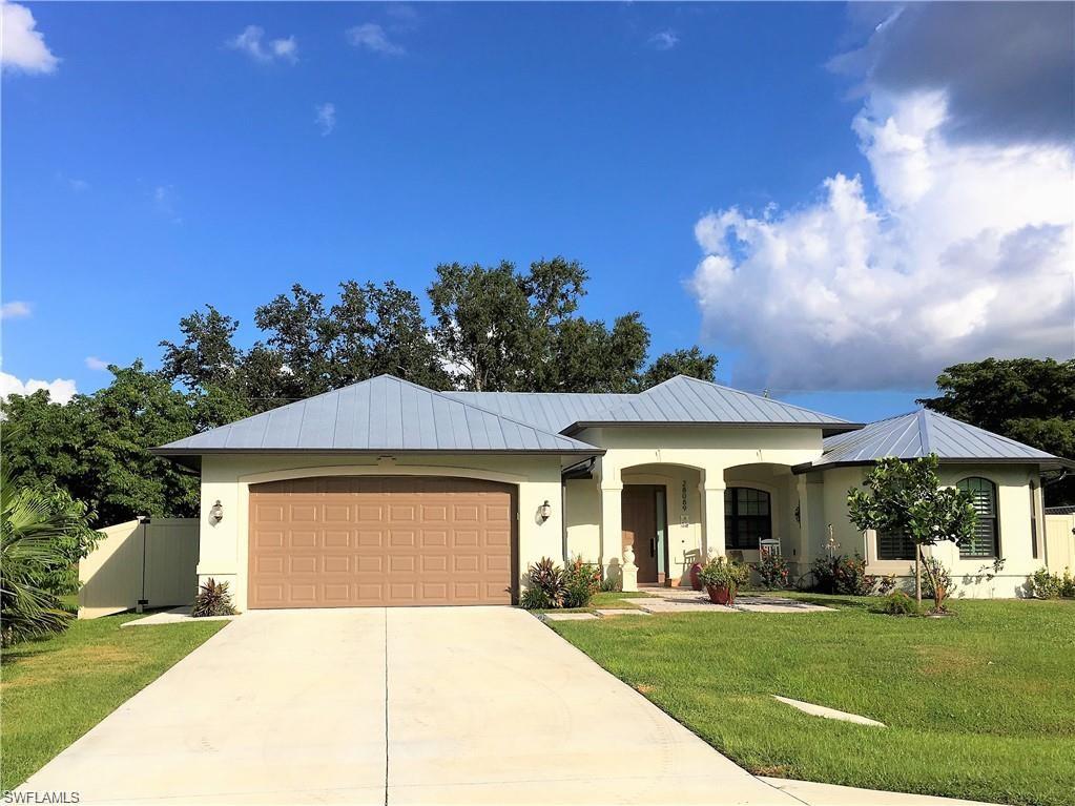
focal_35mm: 29
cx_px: 538
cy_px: 403
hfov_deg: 61.7
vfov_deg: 48.2
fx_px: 900
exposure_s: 1/3205
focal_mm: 4.15
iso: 25
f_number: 2.2
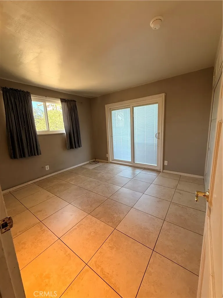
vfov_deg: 102.1
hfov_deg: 85.7
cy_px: 149
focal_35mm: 14
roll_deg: +3.3
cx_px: 112
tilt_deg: -9.2
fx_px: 120
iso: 200
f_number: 2.2
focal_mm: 2.22
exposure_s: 1/120
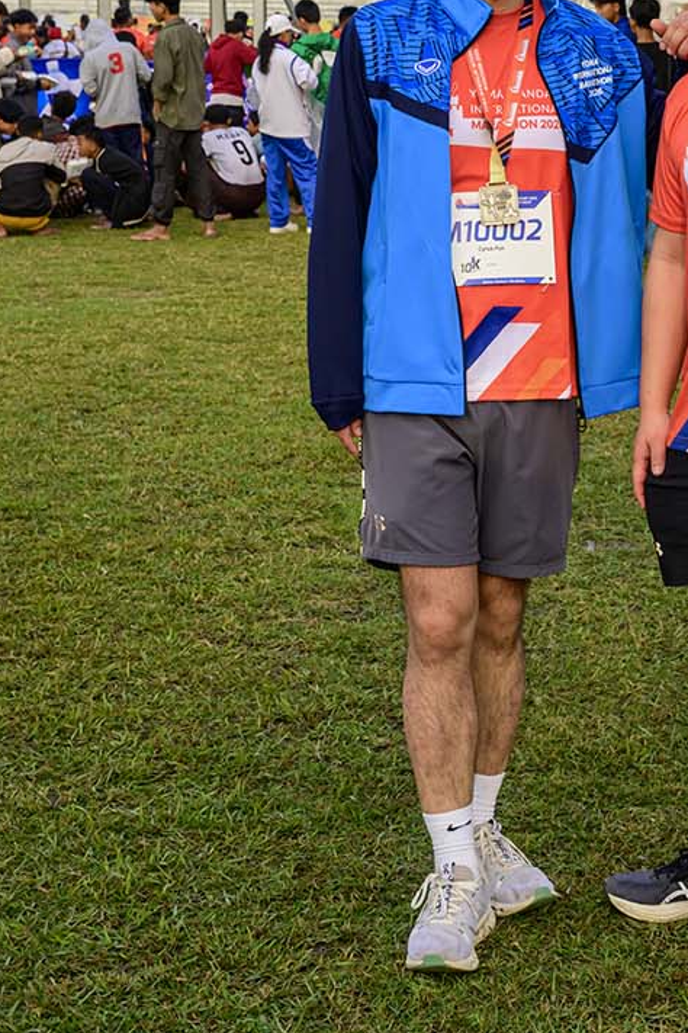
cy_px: 321
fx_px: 2207
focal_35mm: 77
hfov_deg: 17.5
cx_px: 595
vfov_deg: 26.1
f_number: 8
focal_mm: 38
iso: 800
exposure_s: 1/640
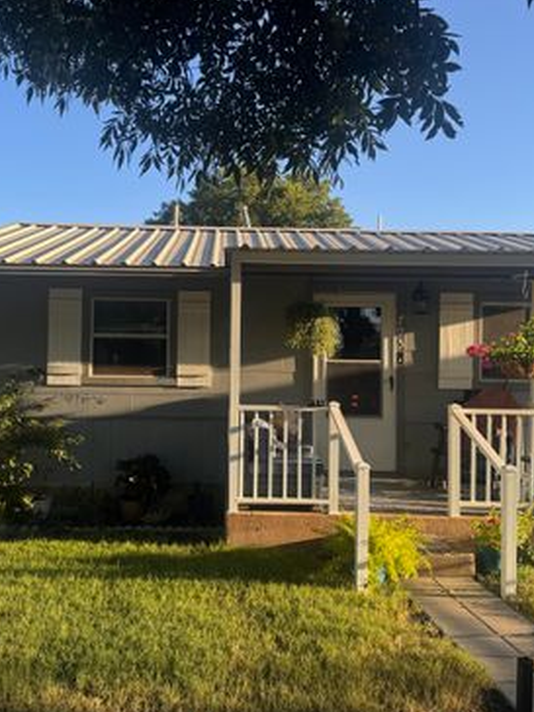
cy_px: 355
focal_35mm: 33
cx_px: 239
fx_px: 679
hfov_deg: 42.9
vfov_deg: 55.4
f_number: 1.78
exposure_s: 1/1311
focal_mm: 6.76
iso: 80
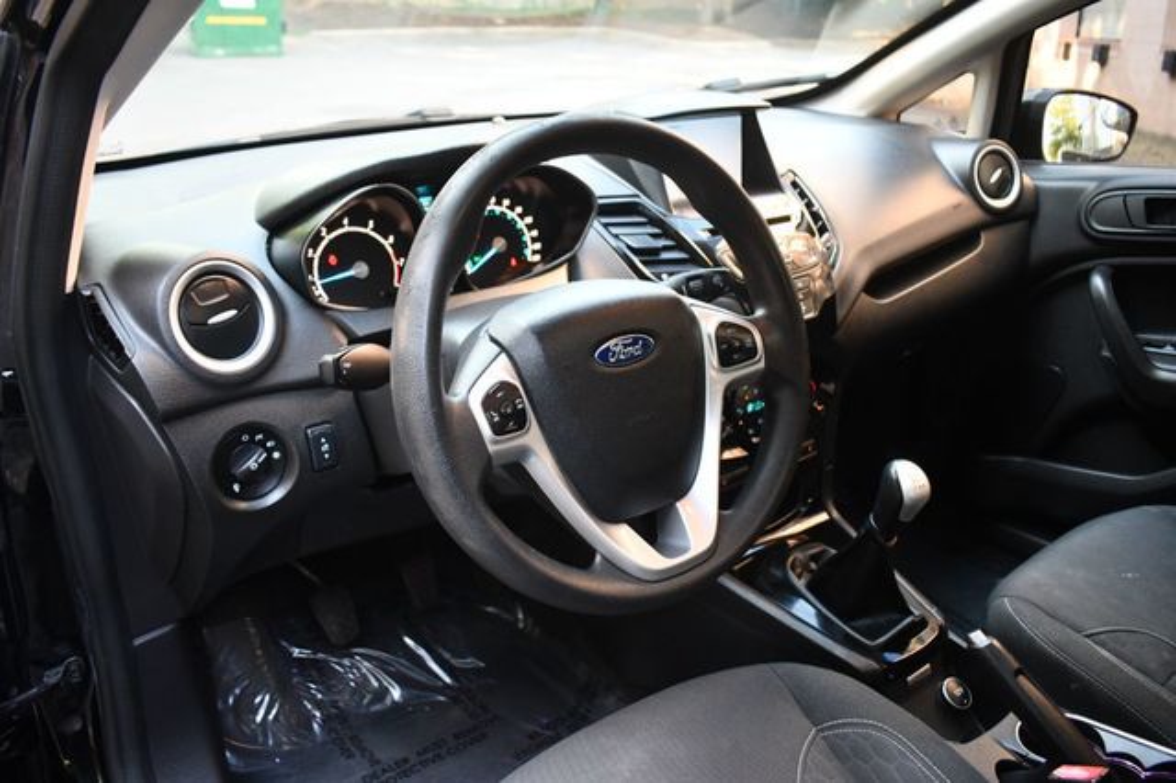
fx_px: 979
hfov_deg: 62.0
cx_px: 588
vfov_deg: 43.6
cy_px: 392
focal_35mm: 30
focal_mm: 20
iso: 2000
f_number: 3.5
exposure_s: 1/125
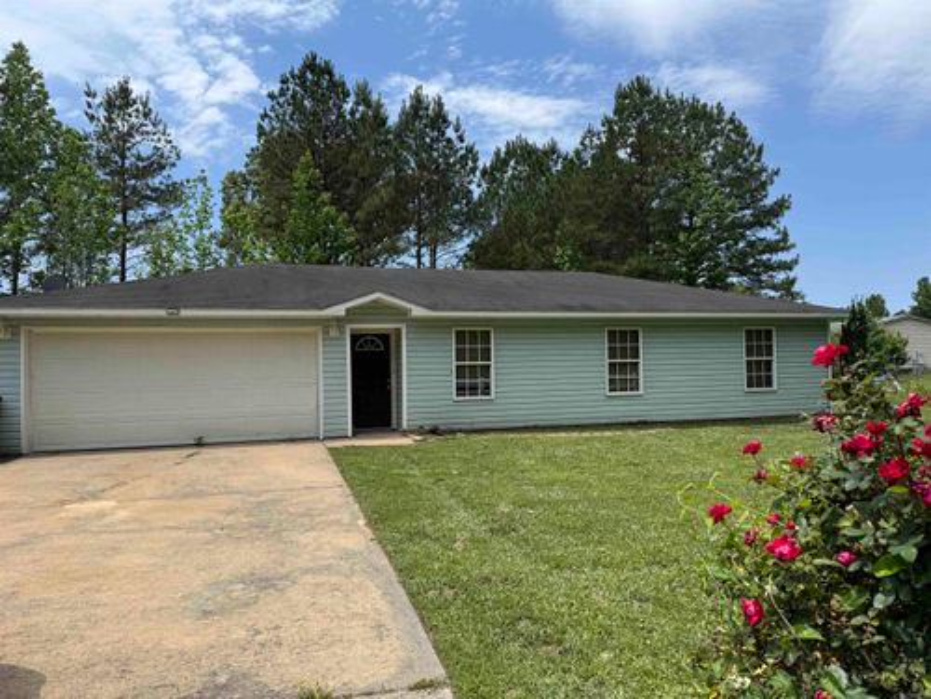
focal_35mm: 24
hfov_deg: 71.6
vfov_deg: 56.8
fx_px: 645
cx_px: 466
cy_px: 350
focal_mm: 6.76
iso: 80
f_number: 1.78
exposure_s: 1/4608
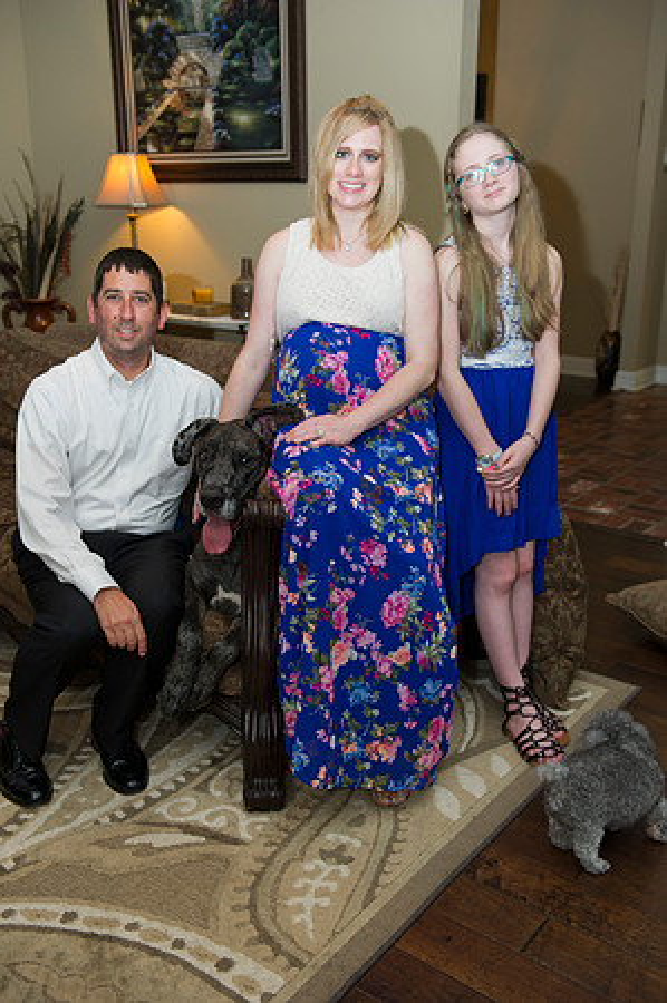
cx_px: 334
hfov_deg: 36.8
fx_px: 1003
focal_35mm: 36
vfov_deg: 53.2
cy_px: 502
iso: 1600
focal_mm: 36
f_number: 4
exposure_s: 1/160
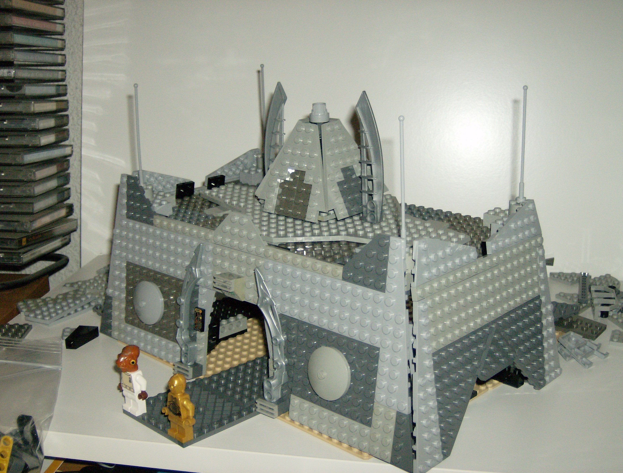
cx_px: 312
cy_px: 236
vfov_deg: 31.8
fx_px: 832
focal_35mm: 46
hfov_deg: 41.1
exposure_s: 1/74
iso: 200
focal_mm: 7.7
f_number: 3.1
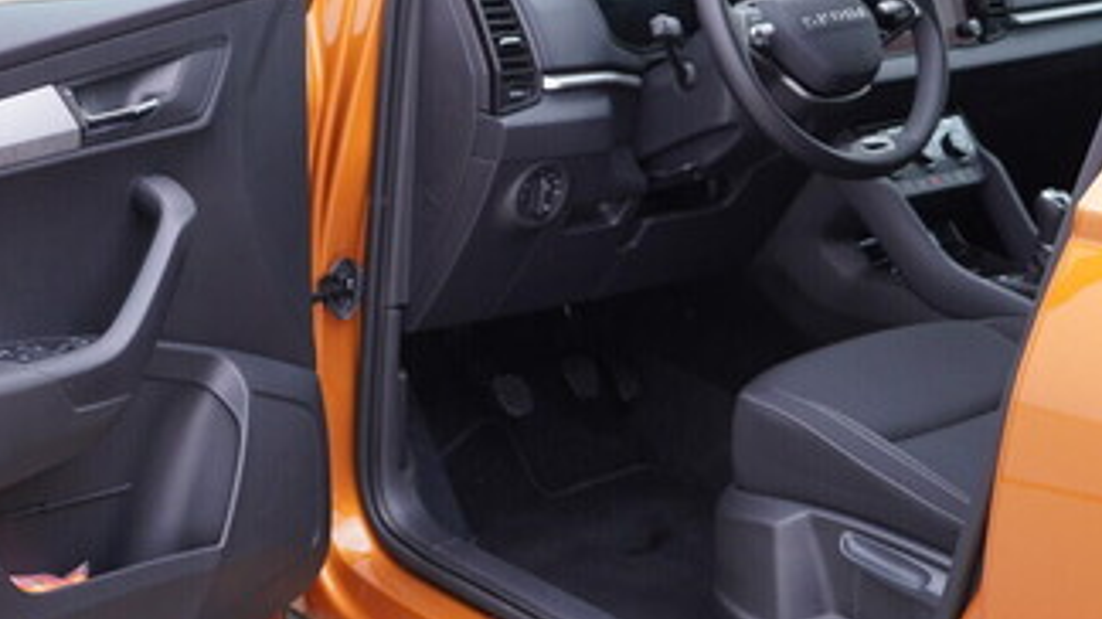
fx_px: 1870
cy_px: 182
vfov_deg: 18.7
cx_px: 408
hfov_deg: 32.7
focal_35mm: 64
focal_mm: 24
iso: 160
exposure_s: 1/40
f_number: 2.8
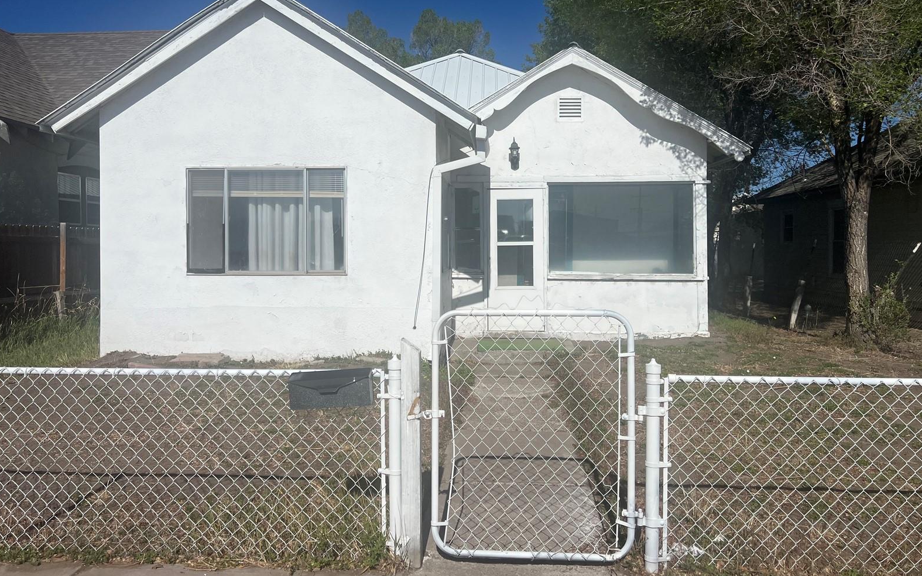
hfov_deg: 66.5
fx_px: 703
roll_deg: +0.2
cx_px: 461
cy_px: 246
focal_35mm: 28
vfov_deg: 44.4
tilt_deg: -0.5
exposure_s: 1/16393
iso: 50
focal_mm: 5.7
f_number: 1.5
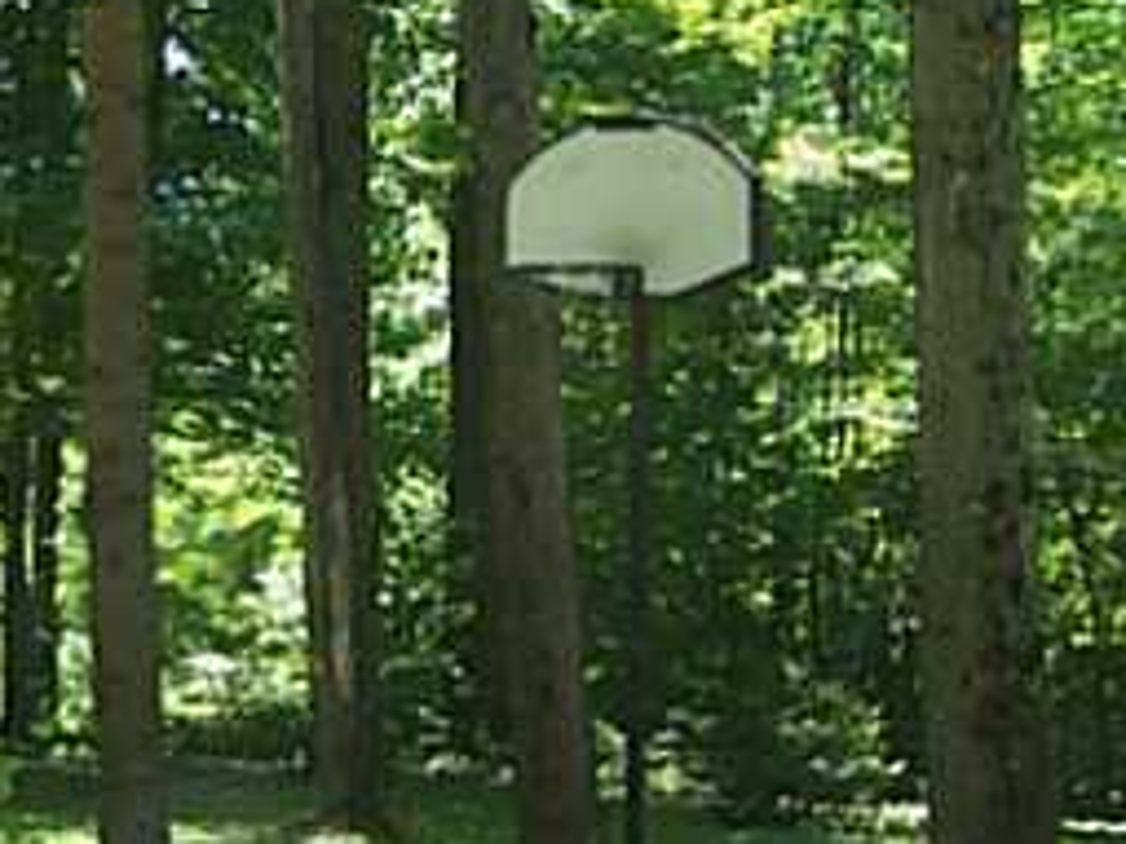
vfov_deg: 12.4
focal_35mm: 119
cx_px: 135
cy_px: 418
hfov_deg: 16.4
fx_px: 3869
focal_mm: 6.3
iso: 80
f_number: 2.8
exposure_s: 1/125
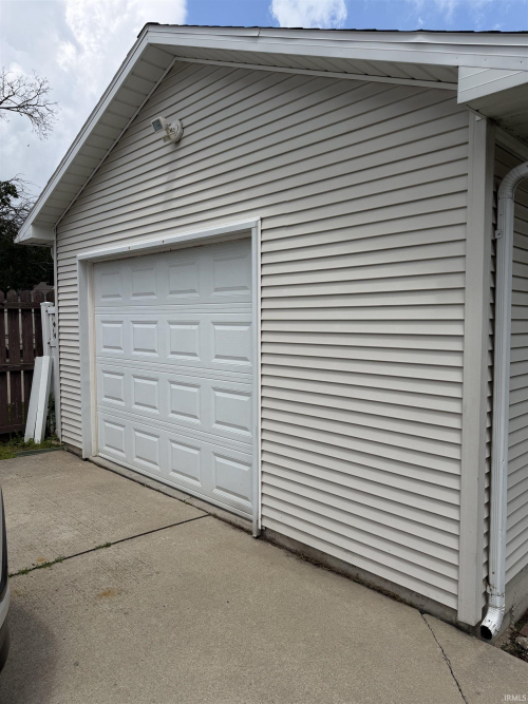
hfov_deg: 56.8
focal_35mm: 24
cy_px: 352
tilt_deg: -3.4
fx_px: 488
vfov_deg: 71.6
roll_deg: -0.3
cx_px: 264
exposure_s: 1/6711
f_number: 1.78
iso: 80
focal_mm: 6.76
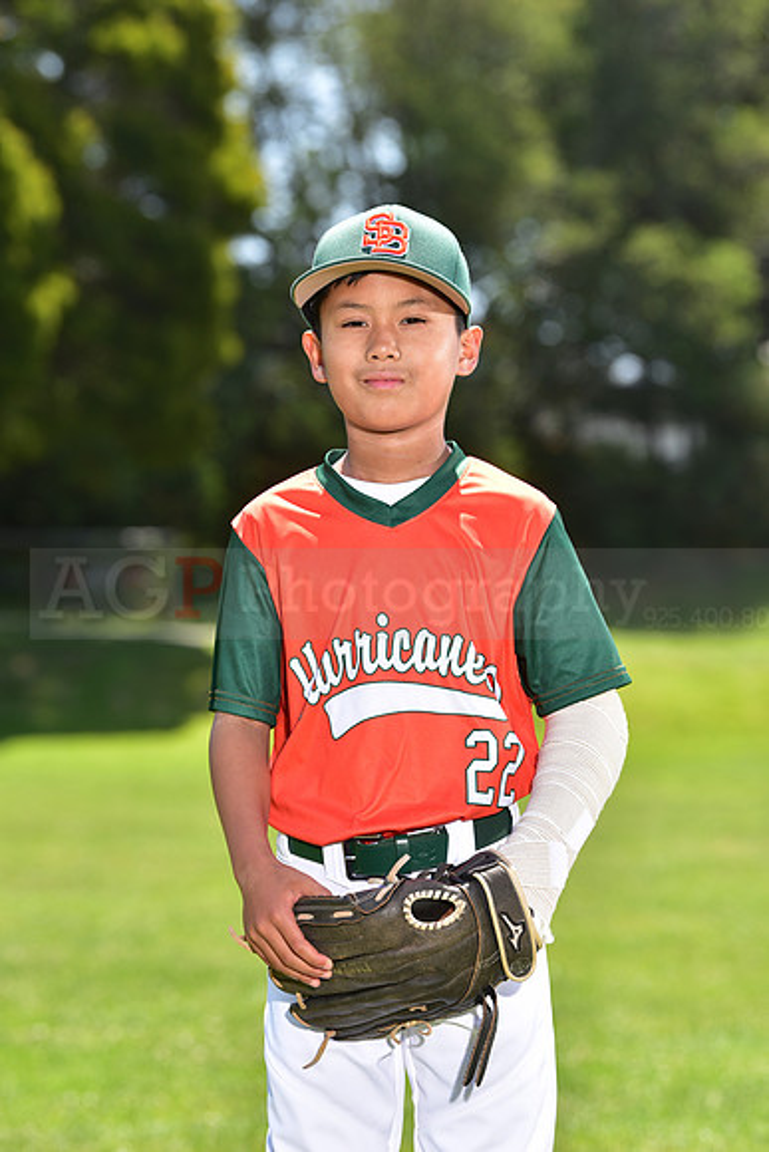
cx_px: 384
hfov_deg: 10.2
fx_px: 4323
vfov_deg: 15.2
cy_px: 576
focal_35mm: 135
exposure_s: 1/200
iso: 80
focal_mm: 135
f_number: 5
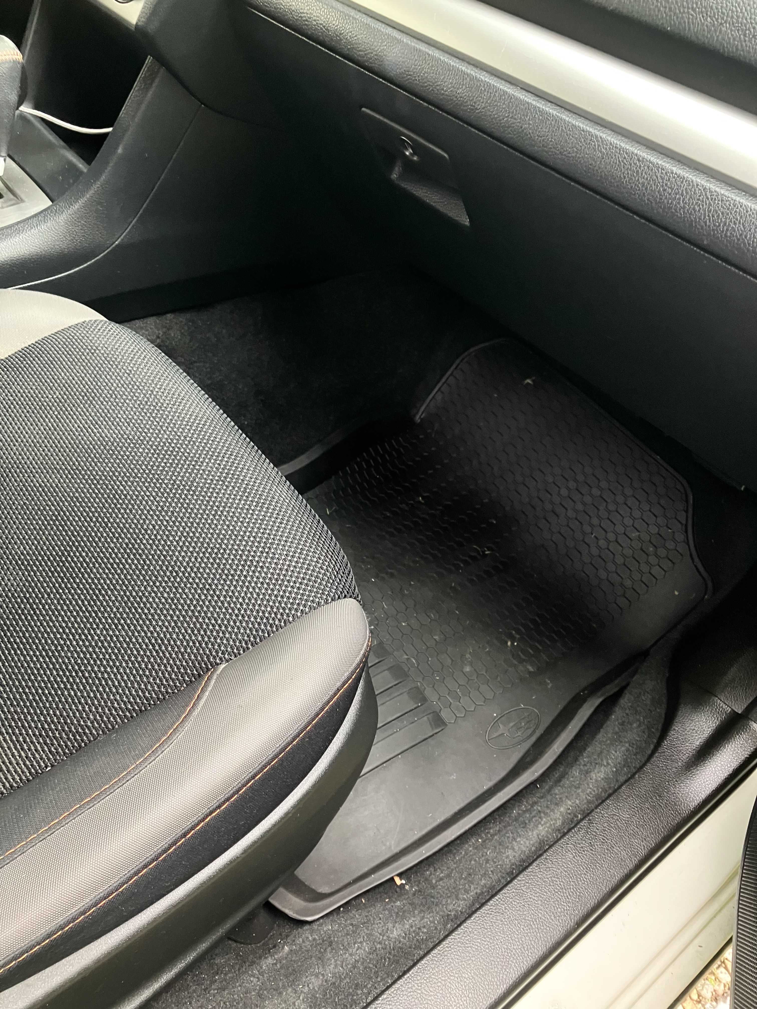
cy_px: 504
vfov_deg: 63.4
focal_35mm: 28
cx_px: 378
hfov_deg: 49.7
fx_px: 816
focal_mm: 3.99
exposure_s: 1/47
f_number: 1.8
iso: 320
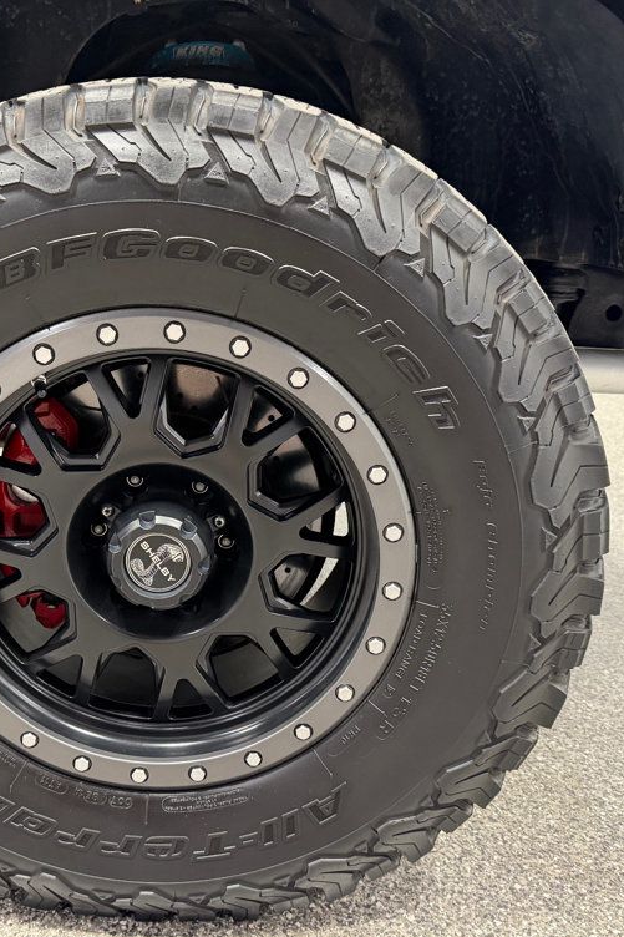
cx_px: 209
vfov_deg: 55.8
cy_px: 477
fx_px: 884
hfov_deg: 38.4
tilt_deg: -18.4
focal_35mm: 34
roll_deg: -1.8
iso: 400
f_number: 1.78
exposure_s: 1/120
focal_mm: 6.76
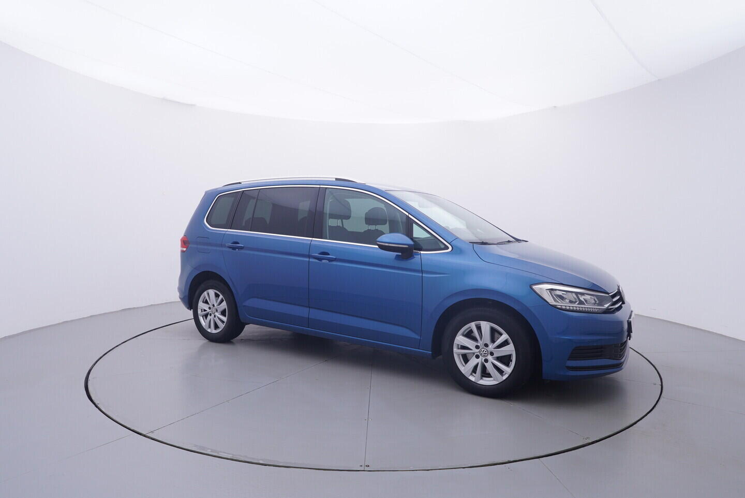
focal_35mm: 22
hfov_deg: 77.3
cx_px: 372
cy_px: 249
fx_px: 466
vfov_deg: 56.2
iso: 200
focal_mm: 15
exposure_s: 1/80
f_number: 5
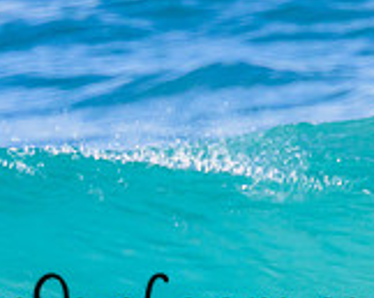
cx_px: 134
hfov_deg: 0.7
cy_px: 290
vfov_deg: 0.6
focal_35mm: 2695
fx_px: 29777
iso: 900
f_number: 11
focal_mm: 800
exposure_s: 1/2000
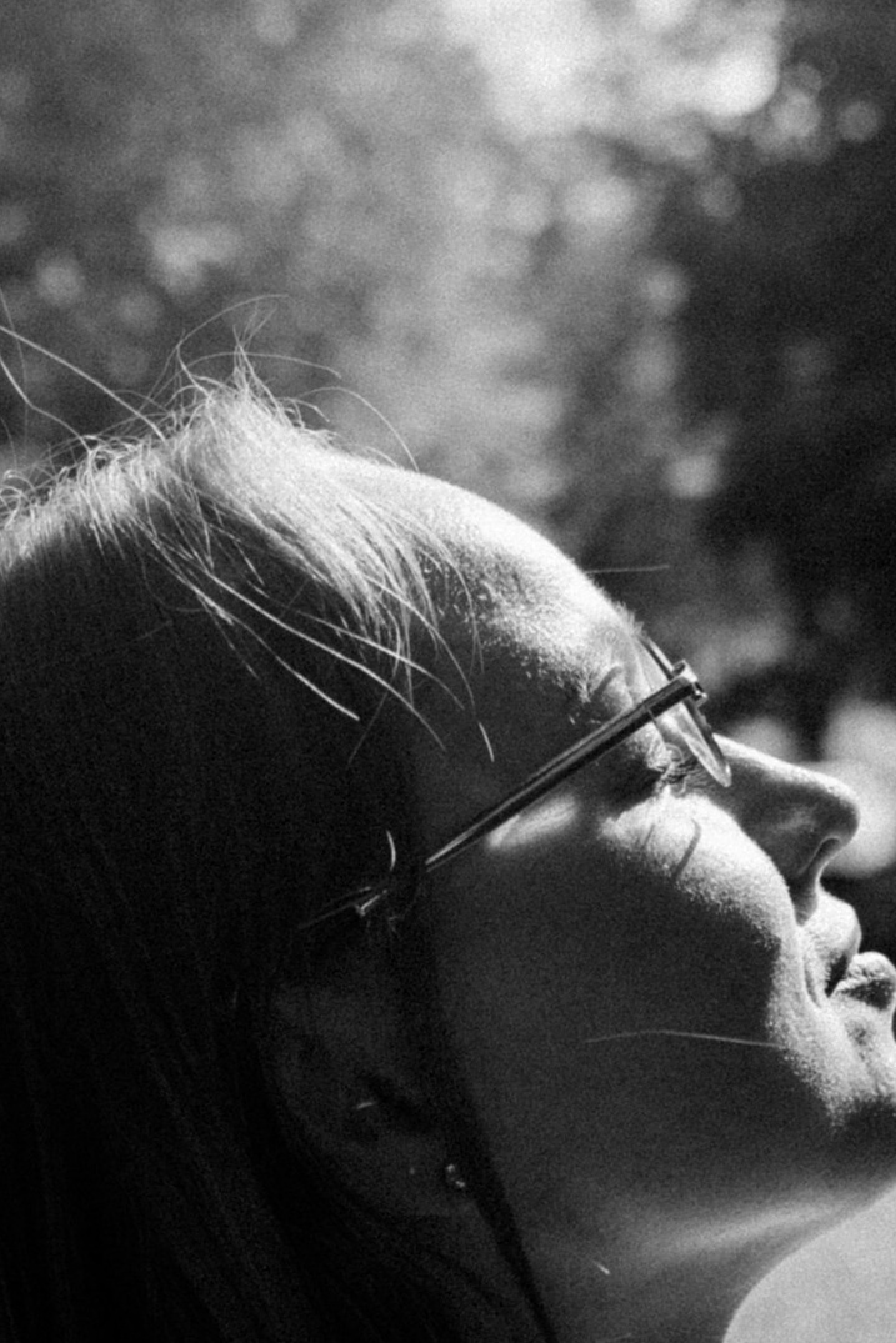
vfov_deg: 19.7
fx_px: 3732
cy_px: 1404
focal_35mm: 100
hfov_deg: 13.7
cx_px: 609
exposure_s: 1/1000
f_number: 3.5
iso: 160
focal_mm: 28
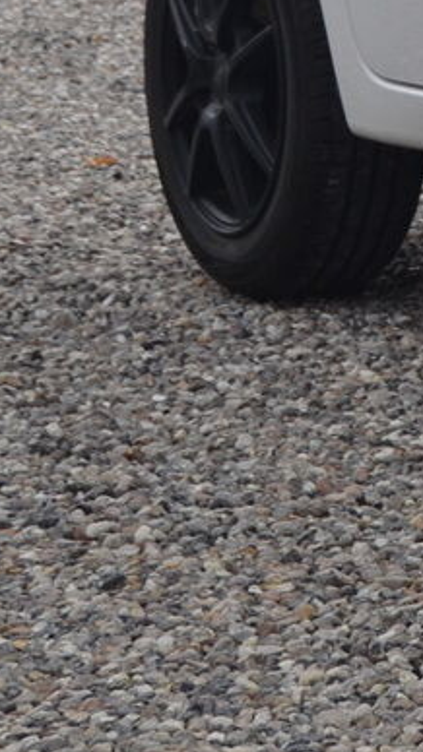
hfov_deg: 5.4
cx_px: 1583
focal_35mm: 202
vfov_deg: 10.5
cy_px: -202
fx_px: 4031
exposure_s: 1/200
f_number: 7.1
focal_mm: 26
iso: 100
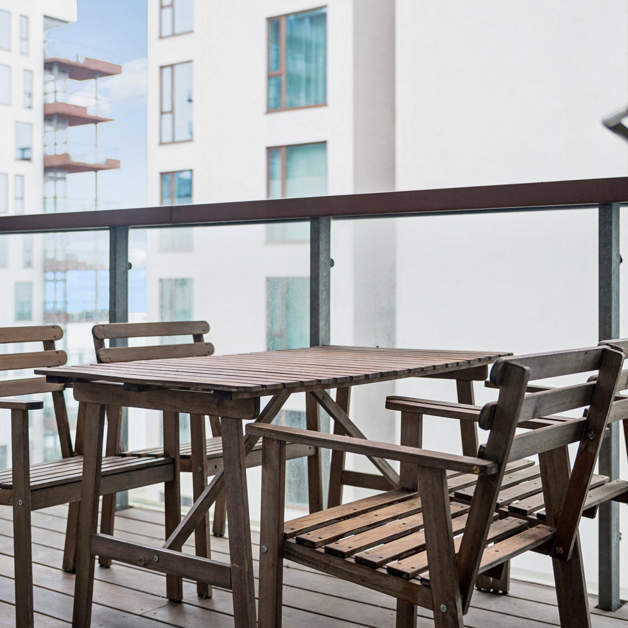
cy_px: 319
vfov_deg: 35.4
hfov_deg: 35.4
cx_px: 322
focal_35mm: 48
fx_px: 985
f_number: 2.8
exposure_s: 1/160
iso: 800
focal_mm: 35
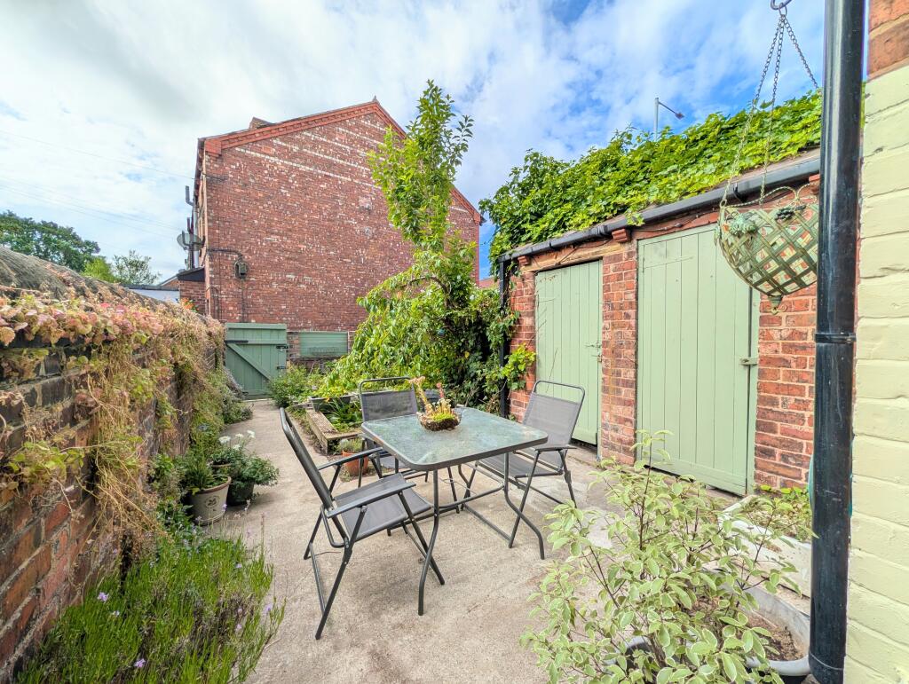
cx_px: 454
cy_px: 342
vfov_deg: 94.6
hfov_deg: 110.5
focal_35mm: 12
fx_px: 316
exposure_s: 1/3663
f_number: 1.7
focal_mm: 2.02
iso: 87
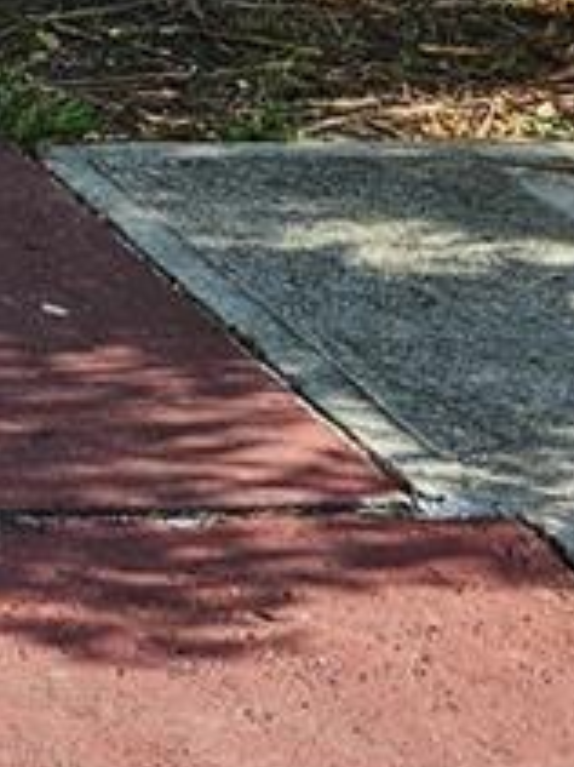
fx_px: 2899
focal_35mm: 131
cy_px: 131
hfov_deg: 9.5
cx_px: -988
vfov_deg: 15.0
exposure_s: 1/541
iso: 25
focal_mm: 5.4
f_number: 1.8
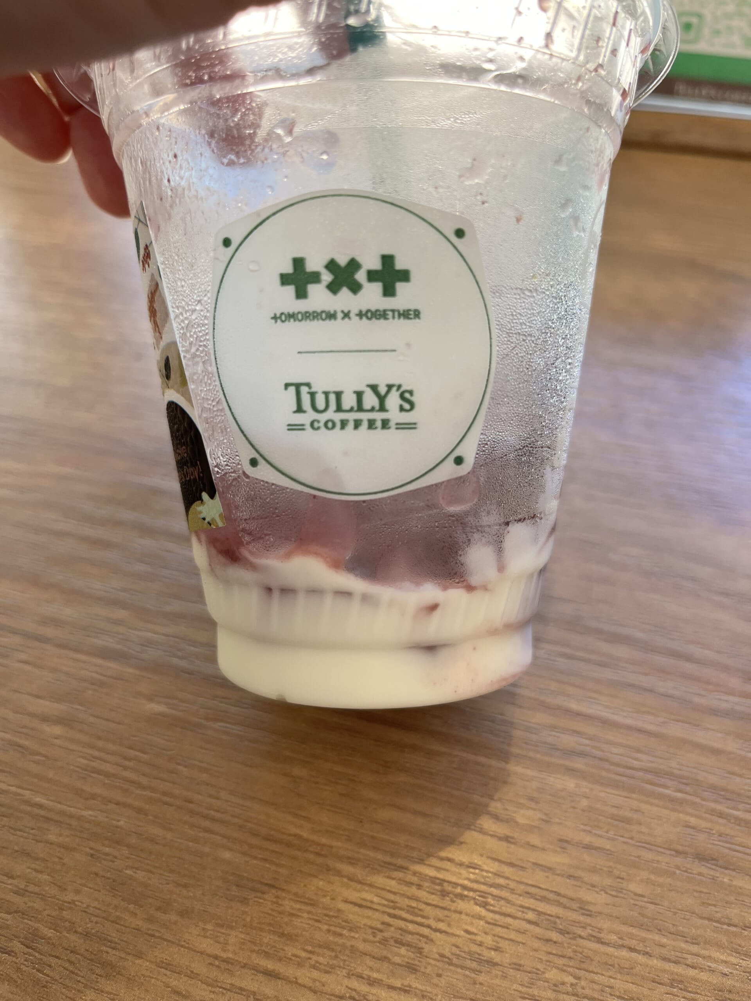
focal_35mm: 26
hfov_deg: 53.1
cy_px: 500
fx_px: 752
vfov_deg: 67.3
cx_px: 376
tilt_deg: -45.8
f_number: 1.6
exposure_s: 1/122
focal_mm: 5.1
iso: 64
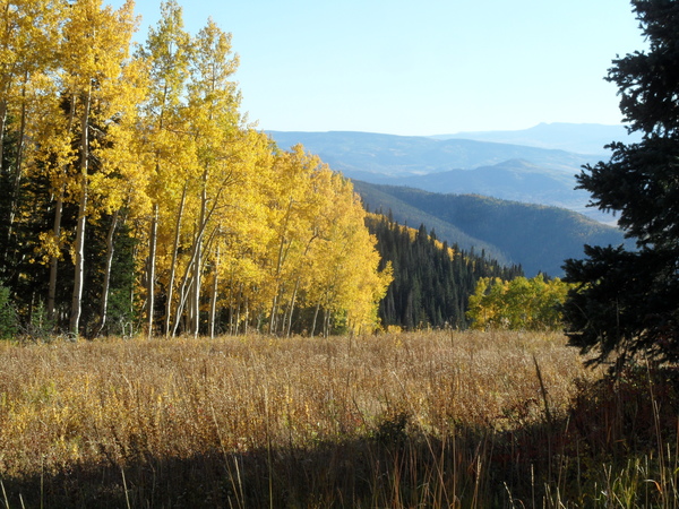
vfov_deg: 24.4
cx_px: 340
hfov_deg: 32.2
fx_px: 1177
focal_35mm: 60
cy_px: 254
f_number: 5.6
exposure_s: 1/250
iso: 80
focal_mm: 10.3
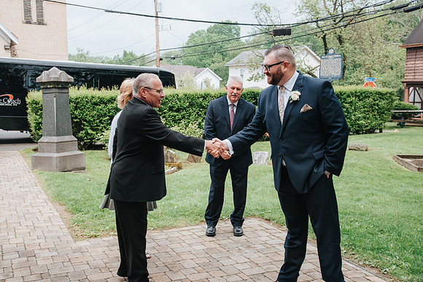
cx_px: 192
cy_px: 128
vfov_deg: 32.2
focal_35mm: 42
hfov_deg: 46.8
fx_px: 488
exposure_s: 1/250
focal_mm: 38
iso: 200
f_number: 8
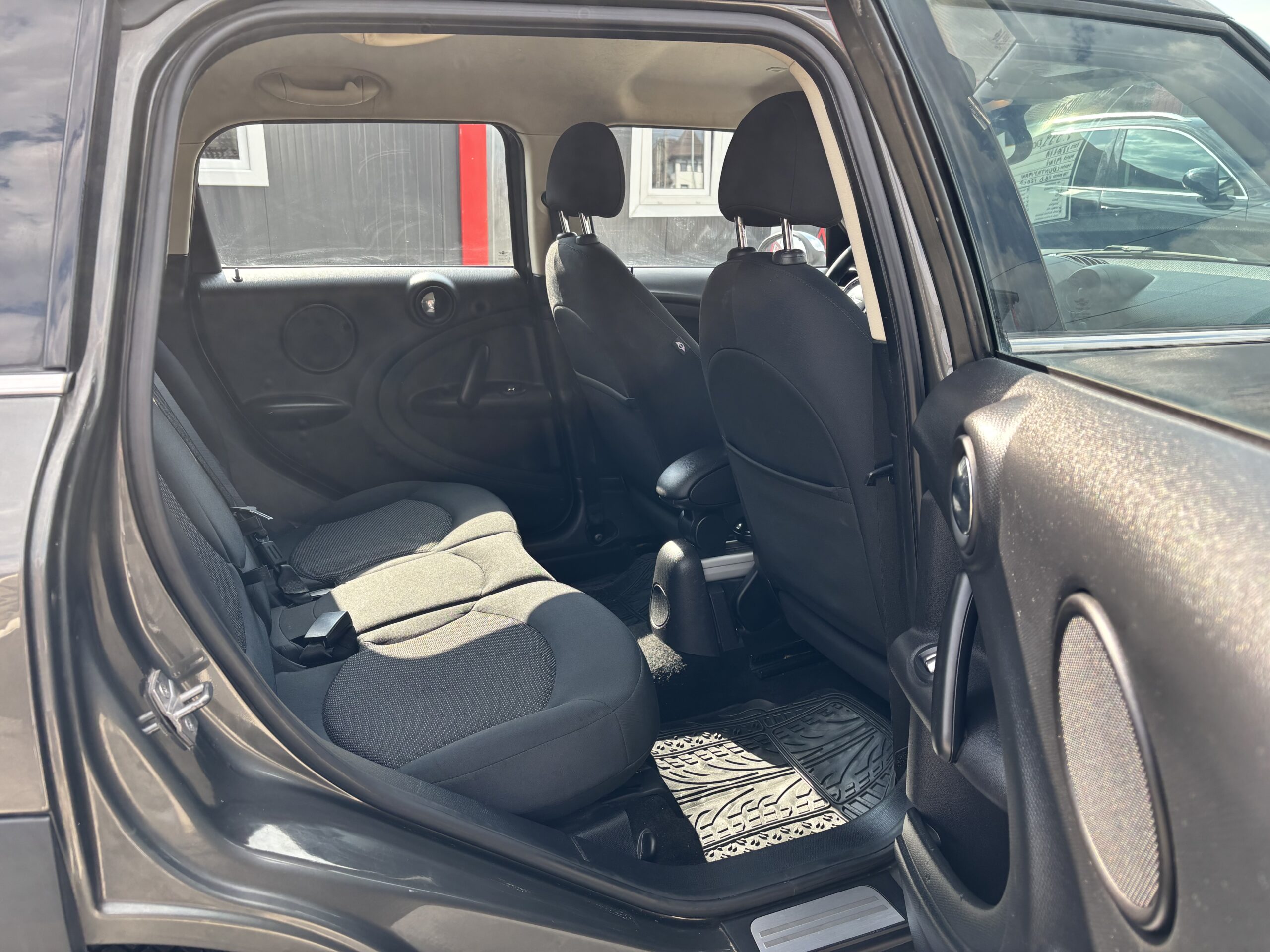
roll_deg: -3.1
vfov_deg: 53.1
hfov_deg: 67.3
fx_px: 954
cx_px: 635
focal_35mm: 26
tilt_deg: -20.4
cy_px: 476
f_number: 1.6
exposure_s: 1/260
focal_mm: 5.96
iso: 50
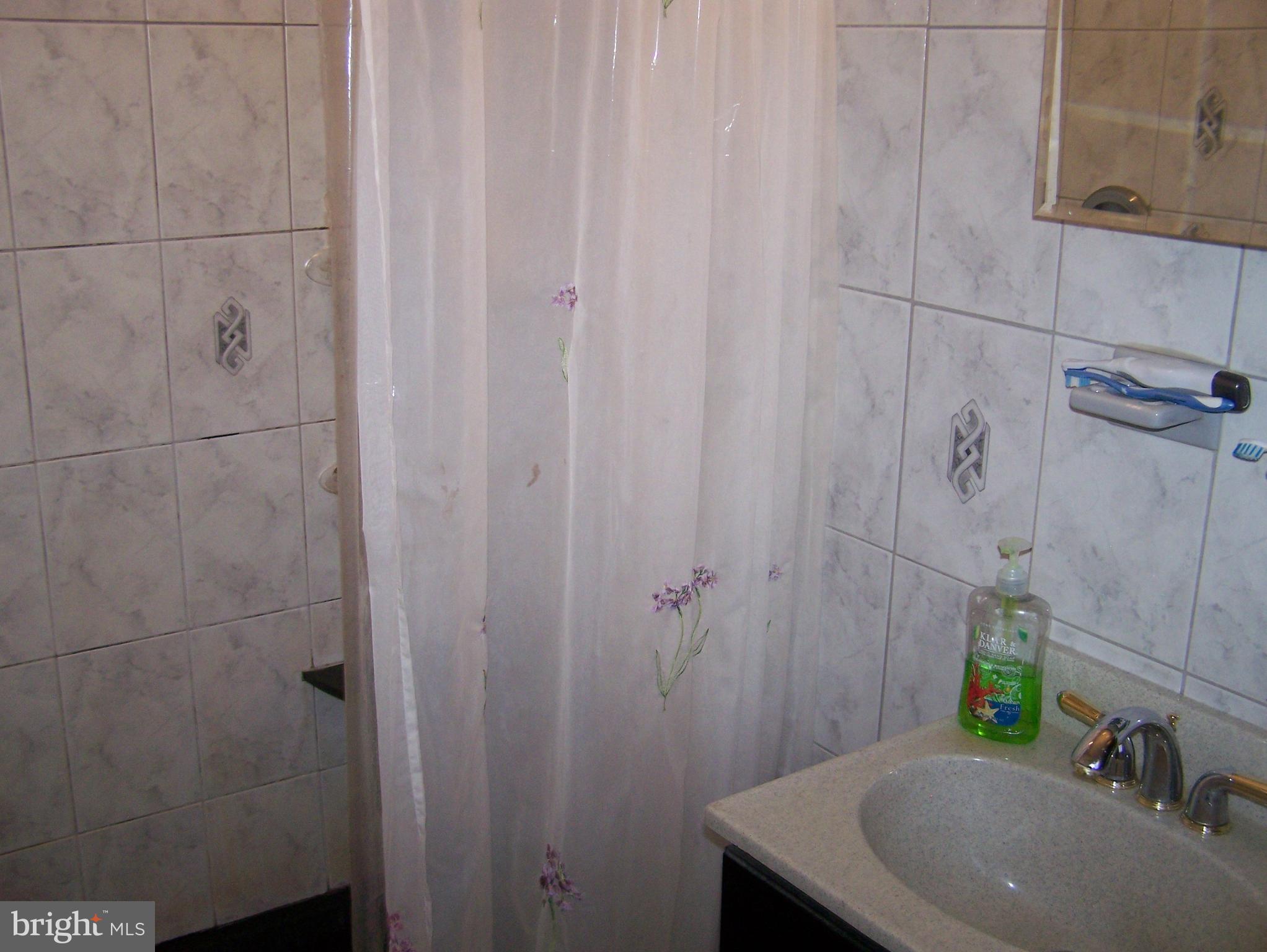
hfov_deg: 48.9
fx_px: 1392
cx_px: 634
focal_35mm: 38
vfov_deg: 37.8
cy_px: 476
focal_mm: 6.3
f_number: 2.8
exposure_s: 1/60
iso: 160
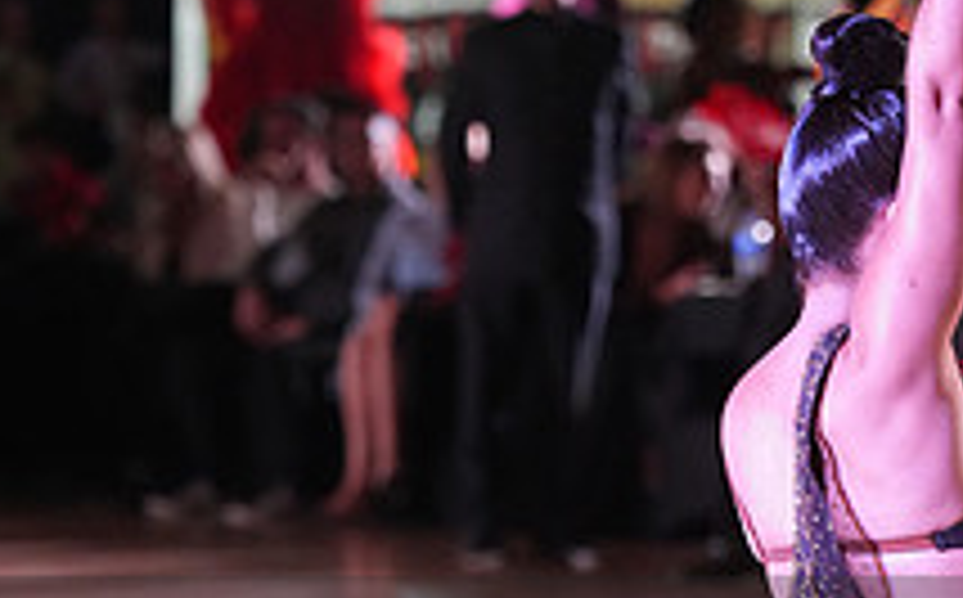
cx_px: 547
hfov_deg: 5.0
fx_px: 10953
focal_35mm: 418
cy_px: 728
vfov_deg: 3.1
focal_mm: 151
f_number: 4.5
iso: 4000
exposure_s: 1/200
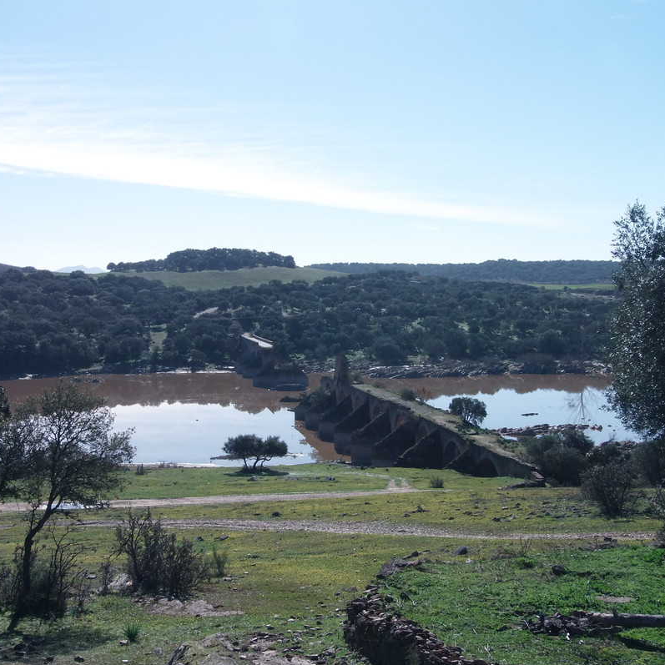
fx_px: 1261
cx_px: 342
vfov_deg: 29.6
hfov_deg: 29.6
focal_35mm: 58
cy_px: 333
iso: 100
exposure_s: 1/250
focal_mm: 8.7
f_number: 8.9
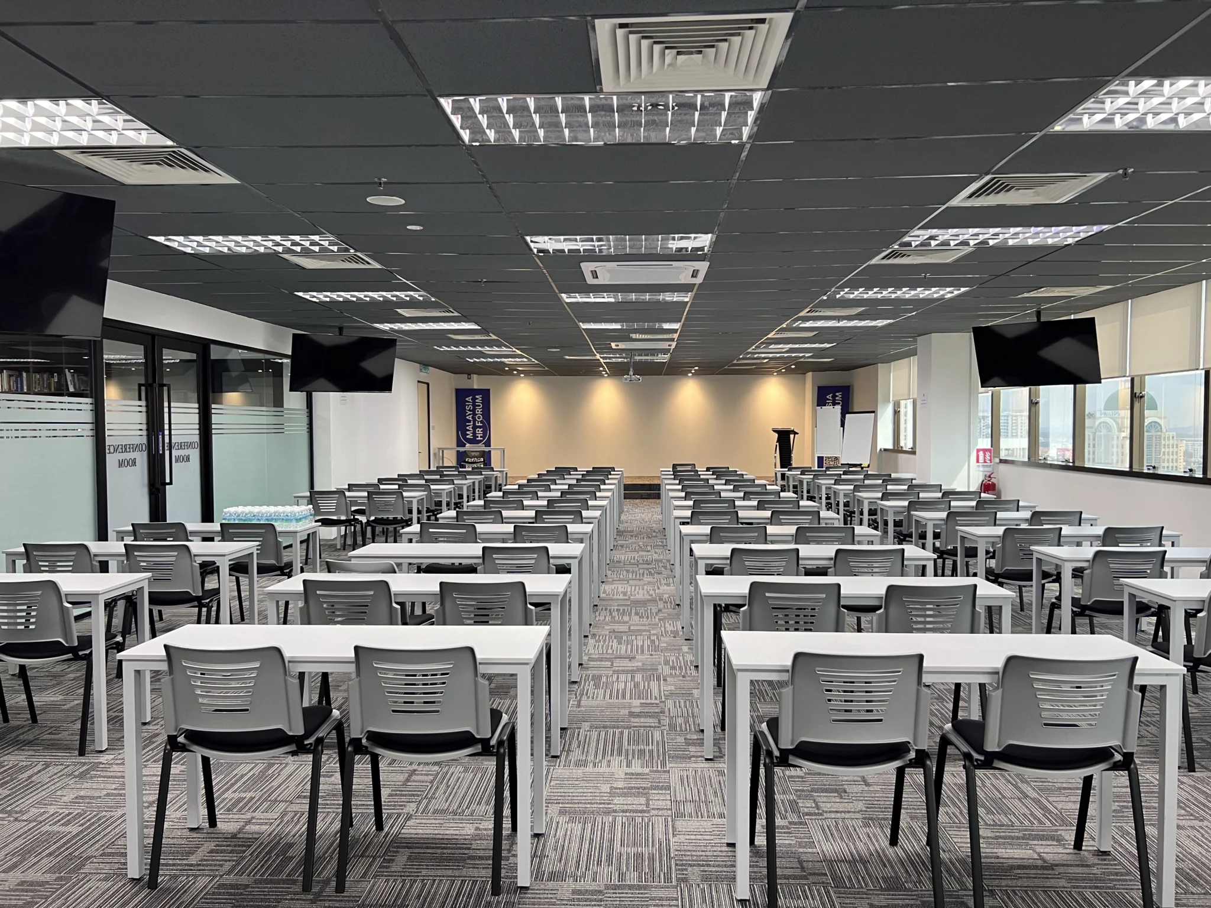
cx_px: 606
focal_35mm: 26
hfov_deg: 67.3
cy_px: 454
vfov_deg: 53.1
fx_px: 910
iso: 125
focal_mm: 5.7
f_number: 1.5
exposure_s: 1/82
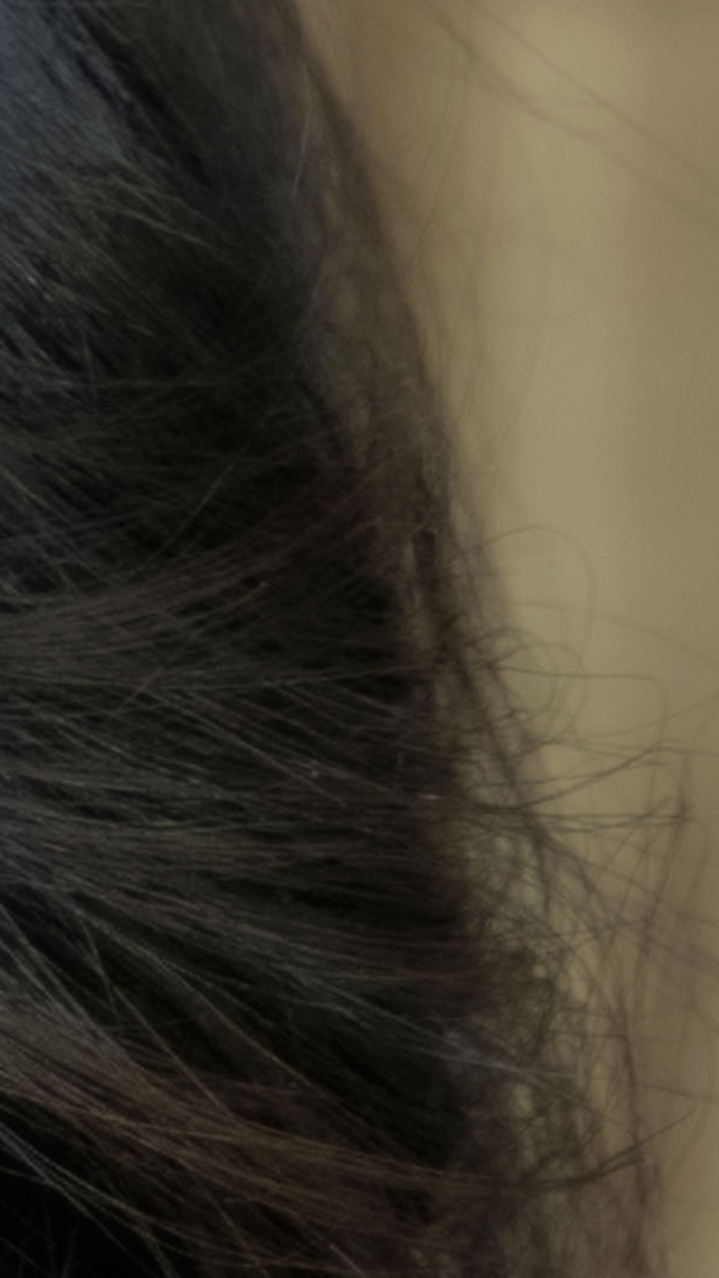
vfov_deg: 3.6
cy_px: 2220
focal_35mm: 602
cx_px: -1522
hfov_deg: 2.0
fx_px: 20399
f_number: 2.8
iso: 160
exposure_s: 1/160
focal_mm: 75
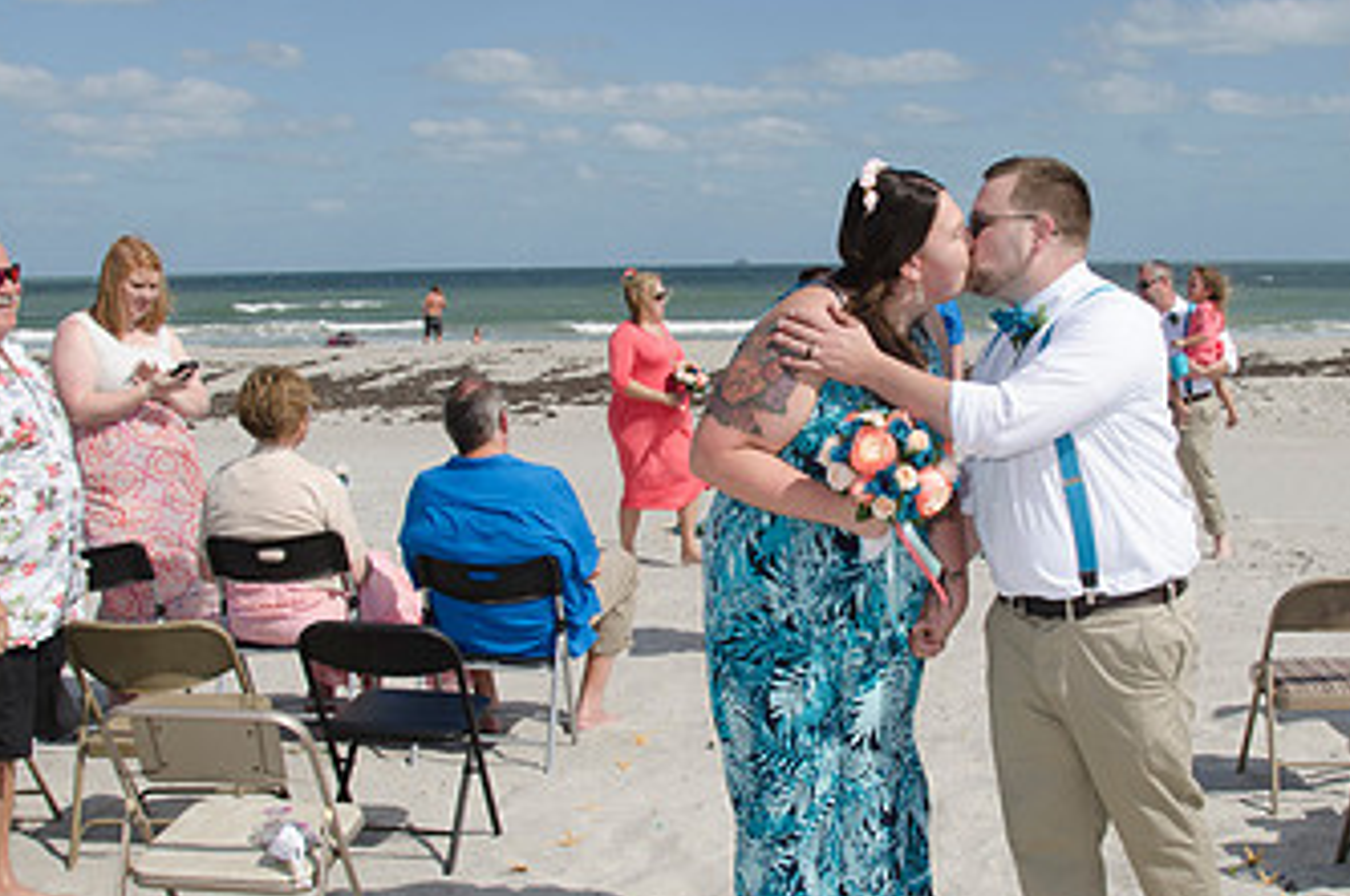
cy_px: 470
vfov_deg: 28.6
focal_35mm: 47
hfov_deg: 41.7
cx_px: 839
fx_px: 1760
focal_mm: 18
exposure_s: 1/250
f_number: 10
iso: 100
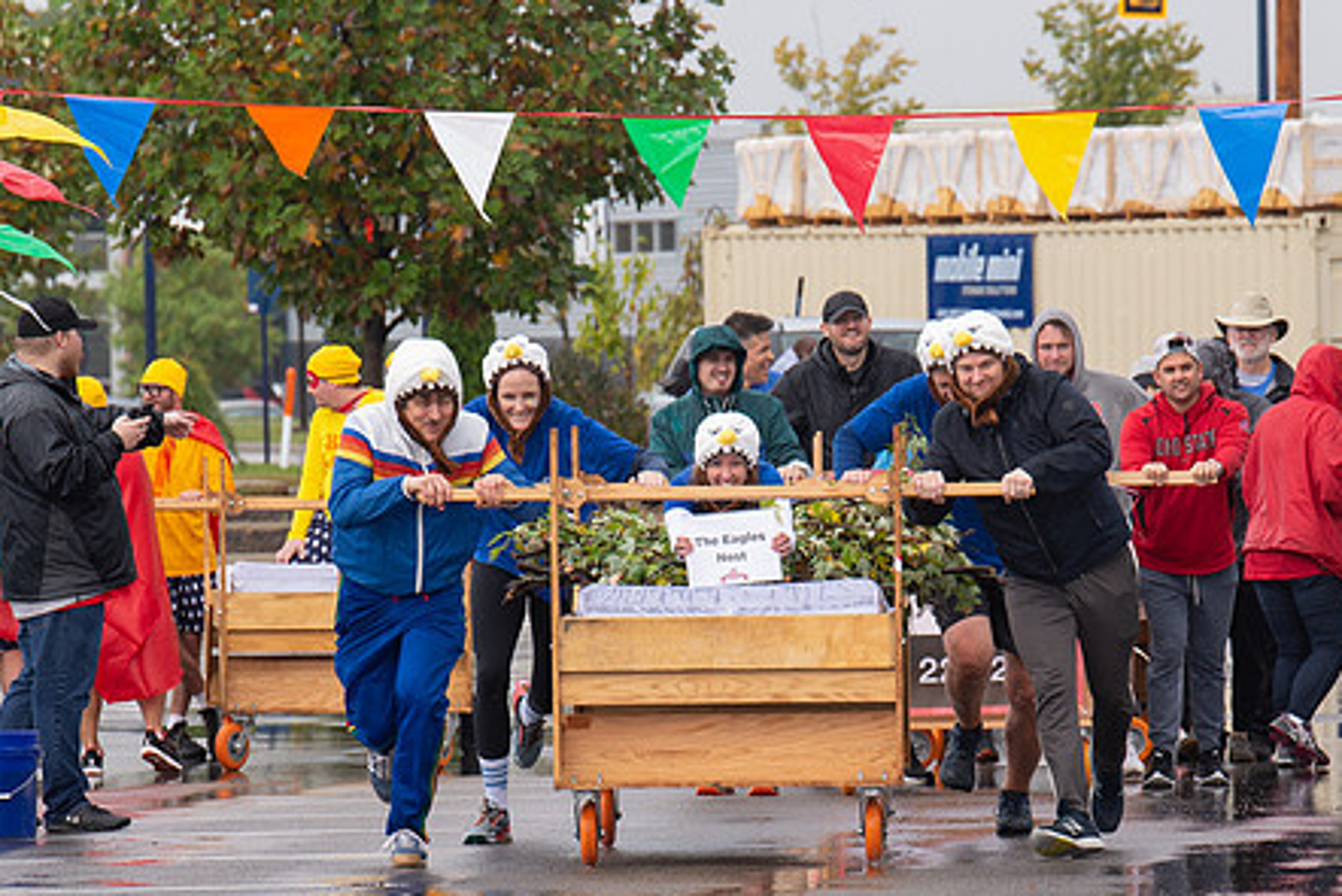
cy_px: 683
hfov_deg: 5.3
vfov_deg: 3.5
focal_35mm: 389
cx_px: 765
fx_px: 14505
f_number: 7.1
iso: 400
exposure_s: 1/500
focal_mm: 200
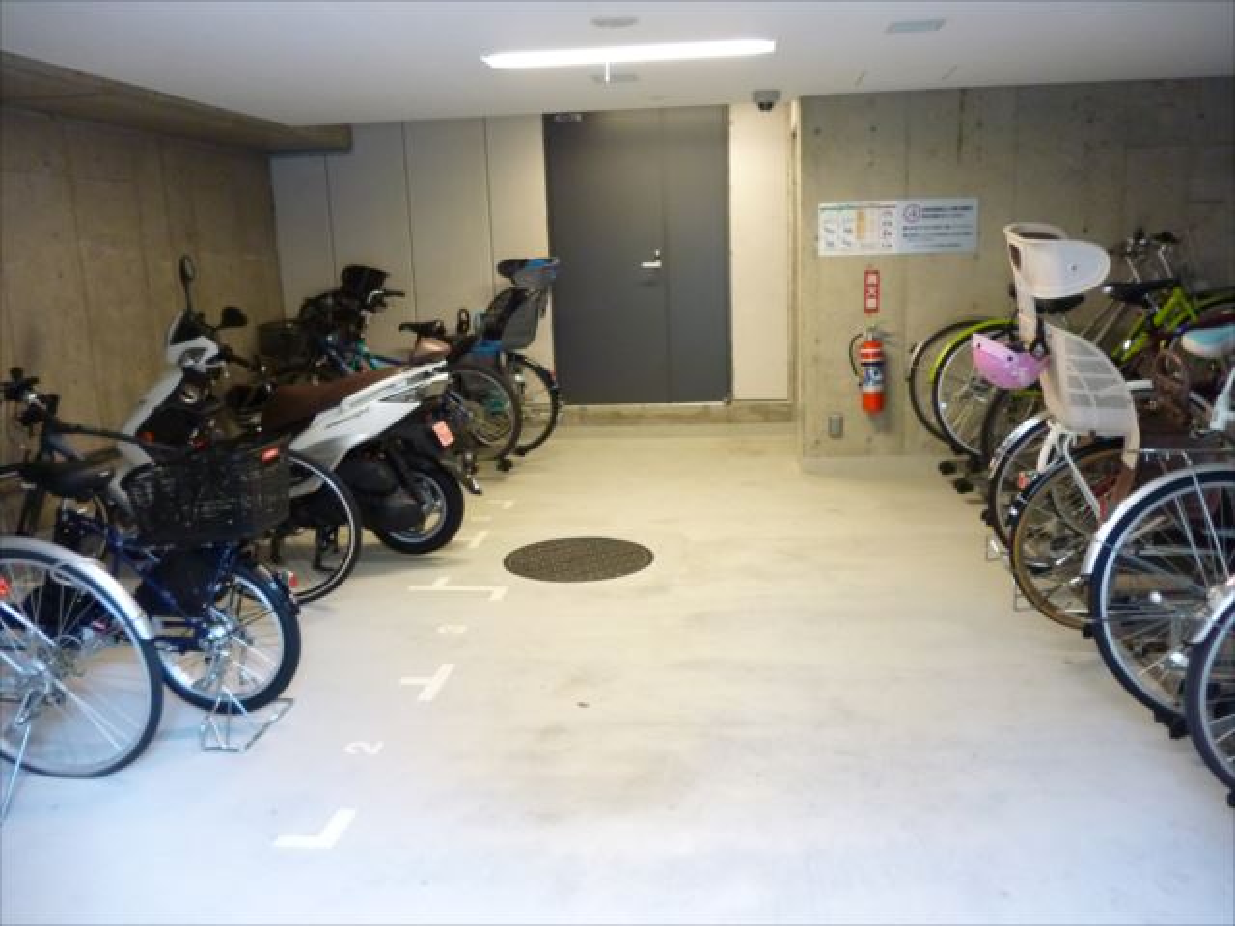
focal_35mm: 28
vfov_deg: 49.7
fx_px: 999
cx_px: 618
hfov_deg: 63.4
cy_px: 463
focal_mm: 5
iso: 400
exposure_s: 1/25
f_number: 3.1
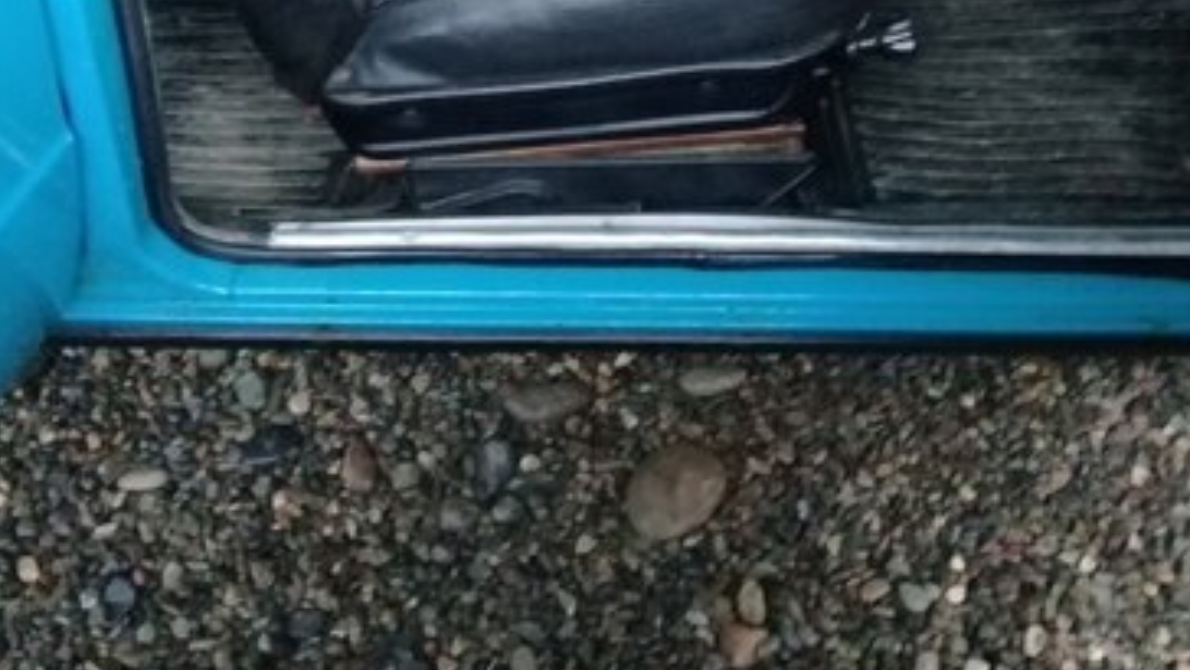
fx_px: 1452
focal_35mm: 46
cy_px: -121
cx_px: 595
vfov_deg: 23.8
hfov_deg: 44.6
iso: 400
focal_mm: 3.3
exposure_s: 1/17
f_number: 2.2
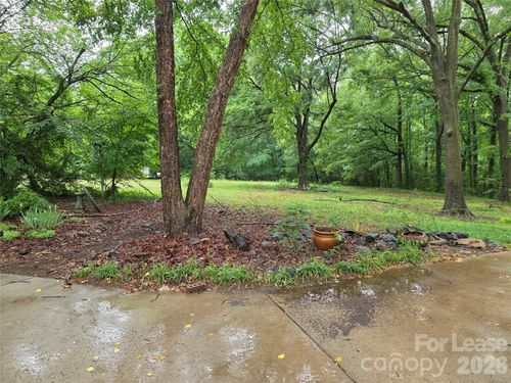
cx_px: 256
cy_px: 192
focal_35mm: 23
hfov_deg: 73.9
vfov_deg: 58.9
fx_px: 340
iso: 160
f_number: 1.7
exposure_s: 1/180
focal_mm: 6.3
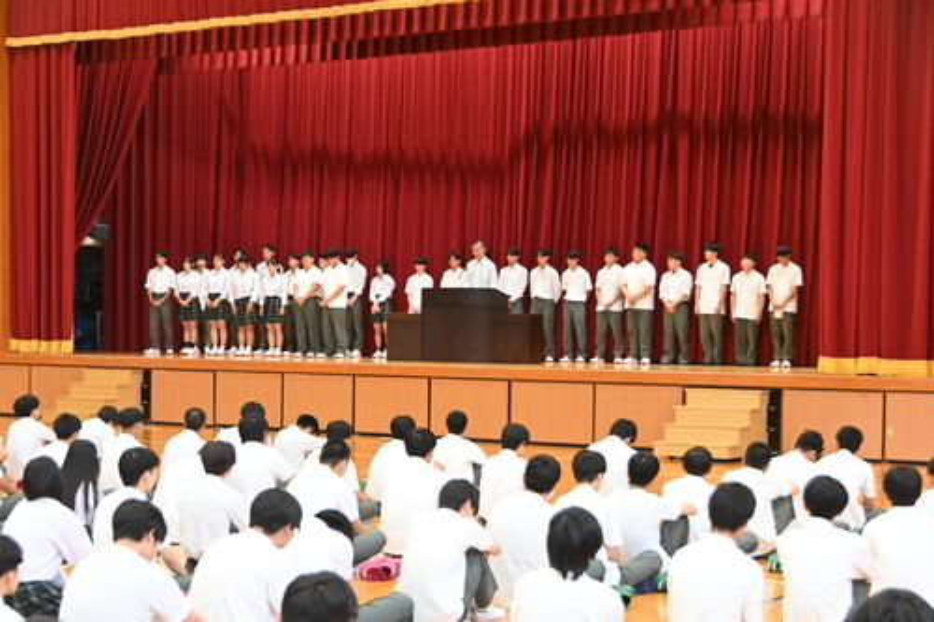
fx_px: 1712
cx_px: 467
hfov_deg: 30.5
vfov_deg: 20.6
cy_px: 311
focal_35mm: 66
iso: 2500
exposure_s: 1/125
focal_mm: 44
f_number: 4.5
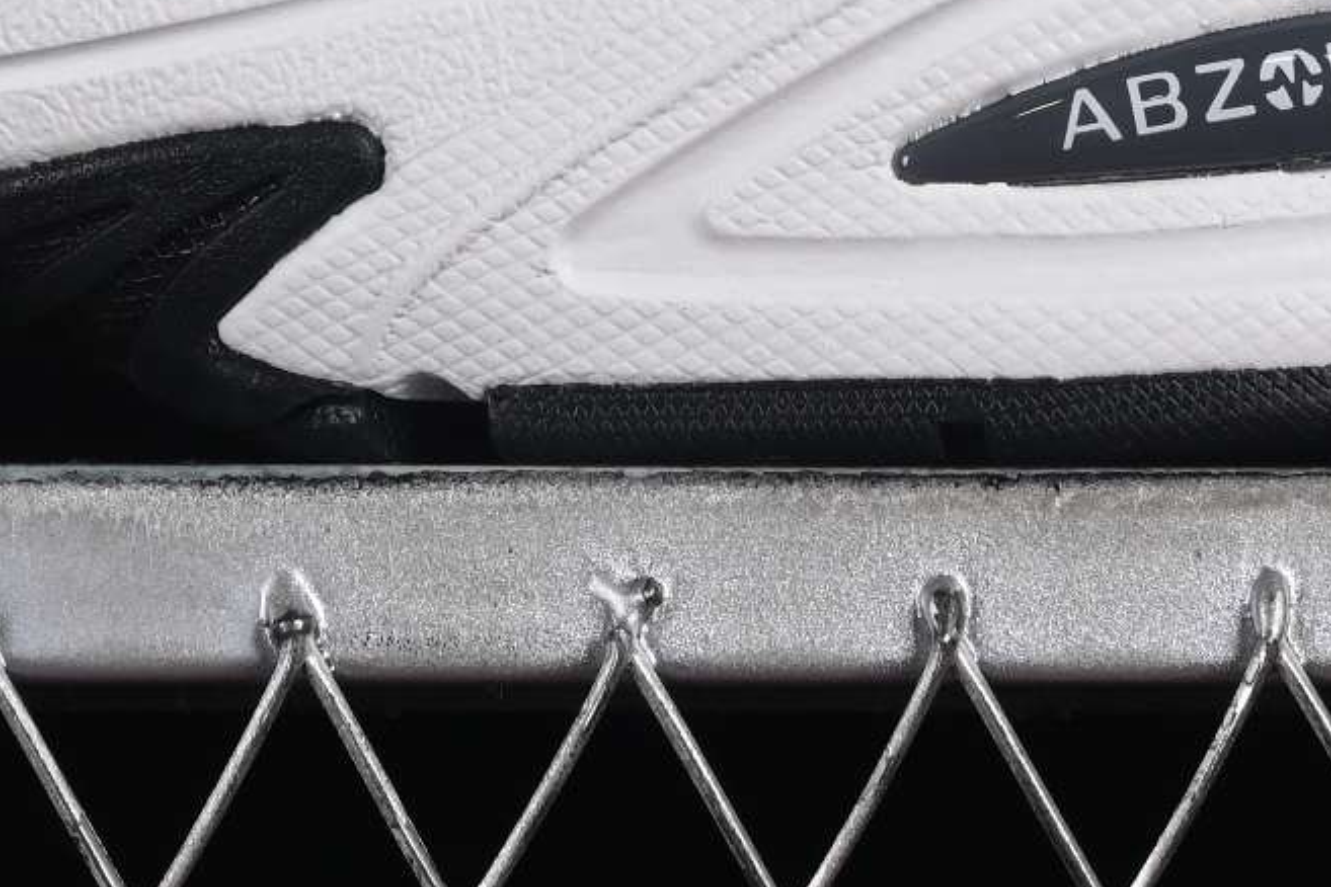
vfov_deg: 4.3
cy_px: -678
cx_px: -296
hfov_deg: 6.4
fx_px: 11756
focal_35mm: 318
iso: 160
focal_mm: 50
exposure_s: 1/80
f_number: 8
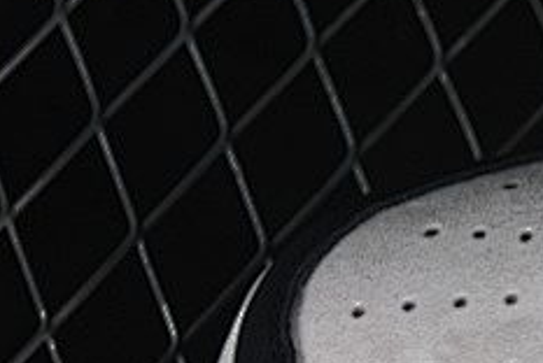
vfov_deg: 3.9
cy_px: 654
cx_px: 1161
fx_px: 5240
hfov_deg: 5.8
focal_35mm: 347
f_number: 7.1
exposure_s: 1/60
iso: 160
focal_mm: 50
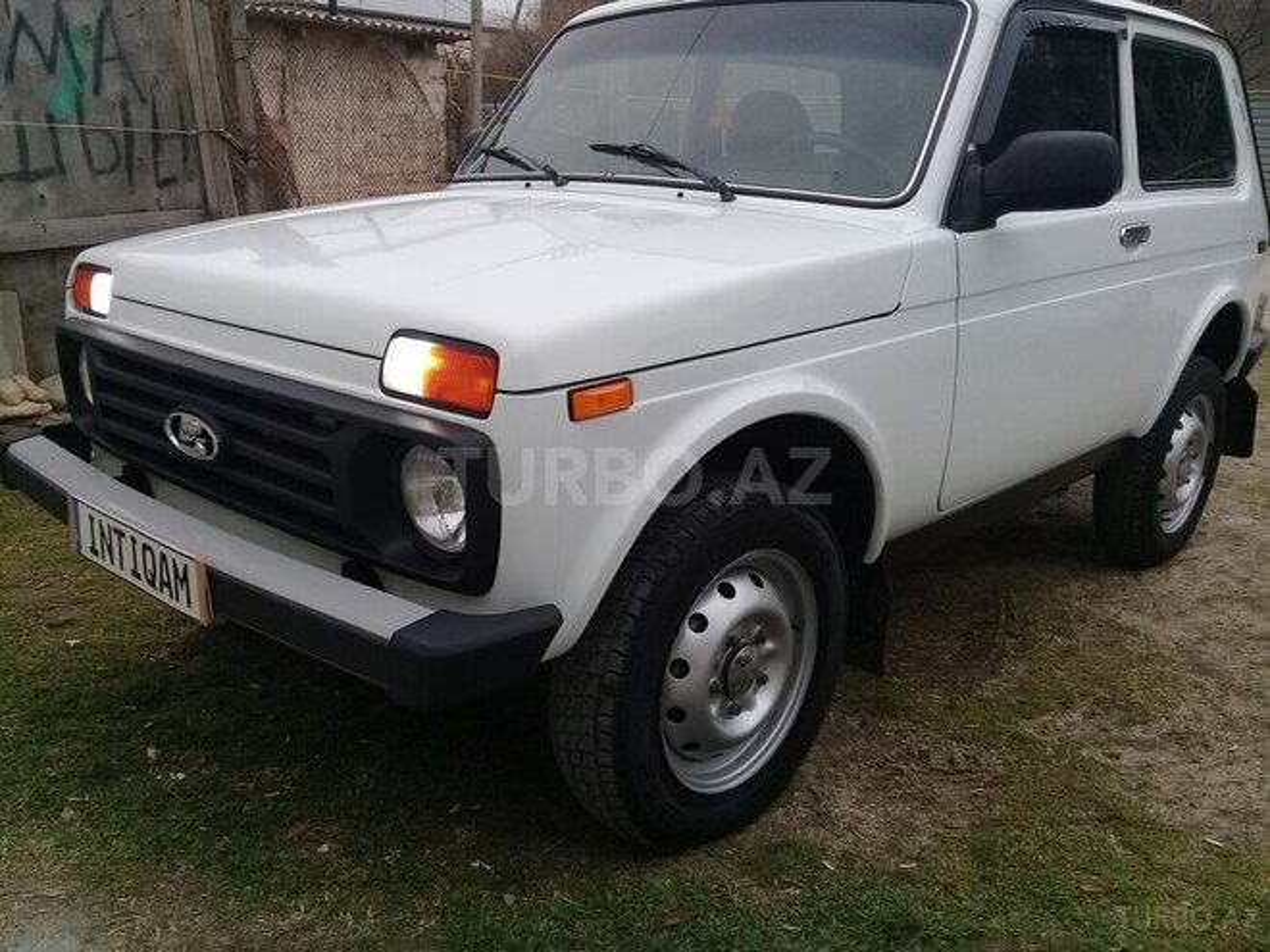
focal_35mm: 31
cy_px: 476
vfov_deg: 45.4
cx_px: 635
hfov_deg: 58.4
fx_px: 1137
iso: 64
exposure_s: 1/100
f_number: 2.2
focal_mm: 3.3
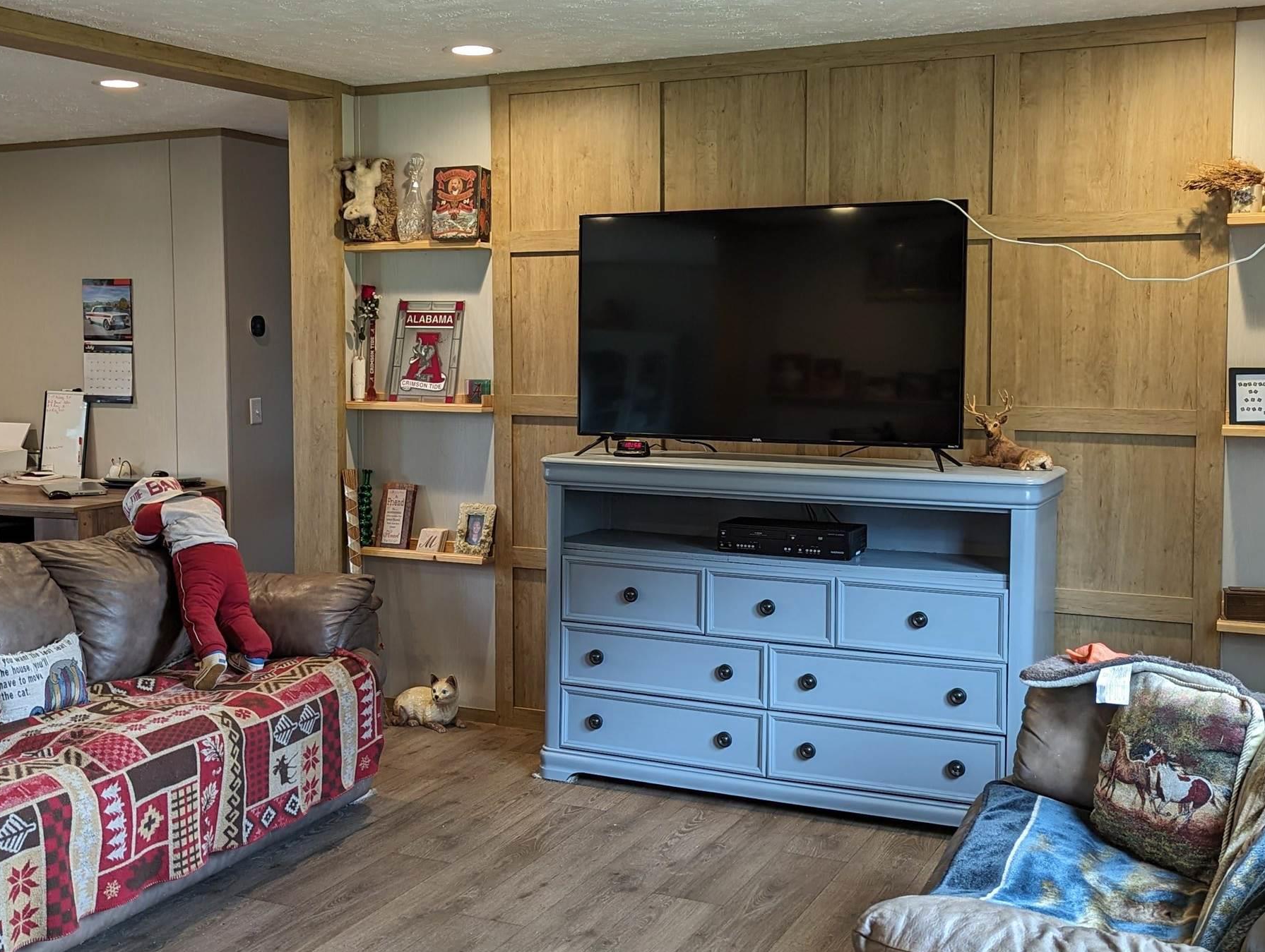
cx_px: 575
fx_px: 1501
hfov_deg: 45.7
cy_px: 428
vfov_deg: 35.2
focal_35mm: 41
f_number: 1.85
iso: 51
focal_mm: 6.81
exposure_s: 1/40
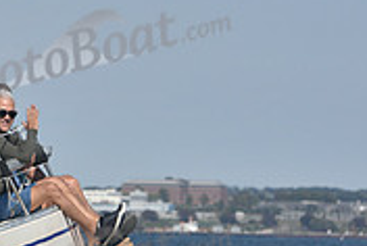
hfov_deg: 4.6
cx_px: -169
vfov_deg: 3.1
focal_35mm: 444
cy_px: 191
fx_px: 4534
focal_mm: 135
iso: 250
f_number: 6.3
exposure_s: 1/1000
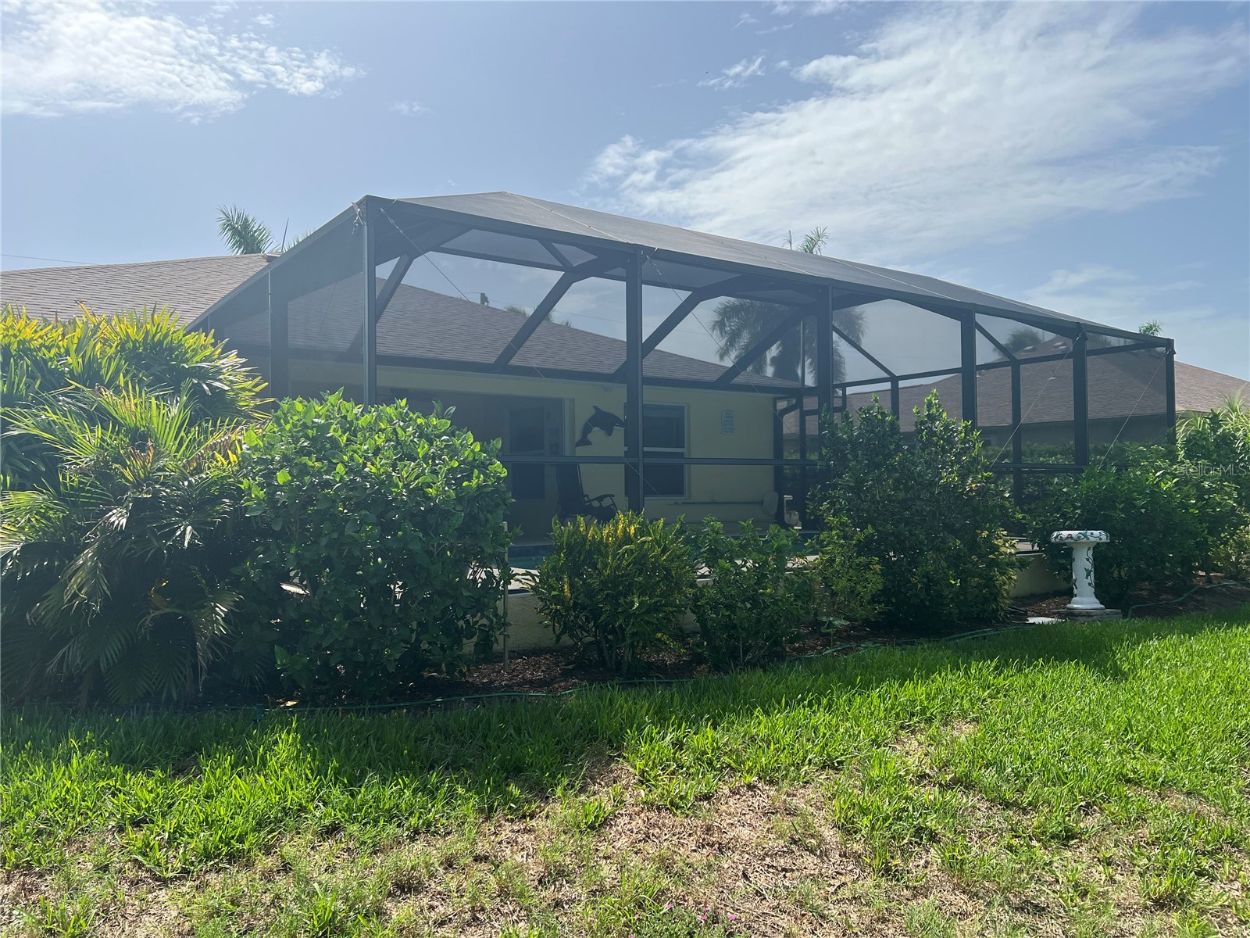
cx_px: 625
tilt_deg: +1.4
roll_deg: +0.4
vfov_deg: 53.1
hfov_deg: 67.3
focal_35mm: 26
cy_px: 469
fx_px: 939
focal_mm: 5.7
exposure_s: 1/4444
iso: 50
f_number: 1.5
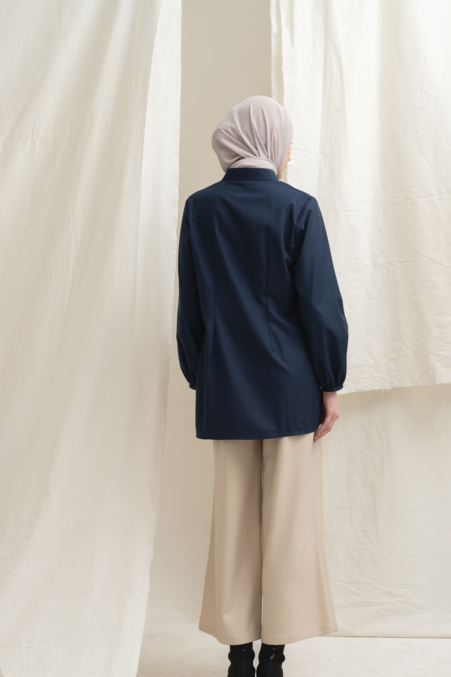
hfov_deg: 22.6
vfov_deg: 33.4
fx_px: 1127
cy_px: 376
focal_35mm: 60
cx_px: 246
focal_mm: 52
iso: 100
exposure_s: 1/160
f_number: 10
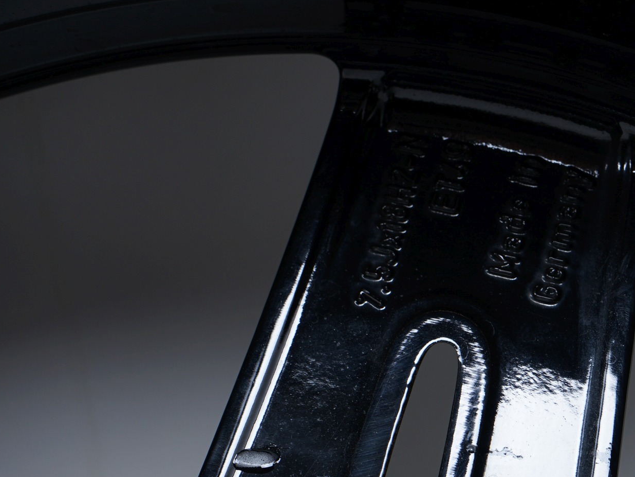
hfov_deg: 20.7
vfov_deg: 15.7
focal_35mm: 94
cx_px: 453
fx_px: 1724
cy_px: 288
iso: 200
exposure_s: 1/100
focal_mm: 63
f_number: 8
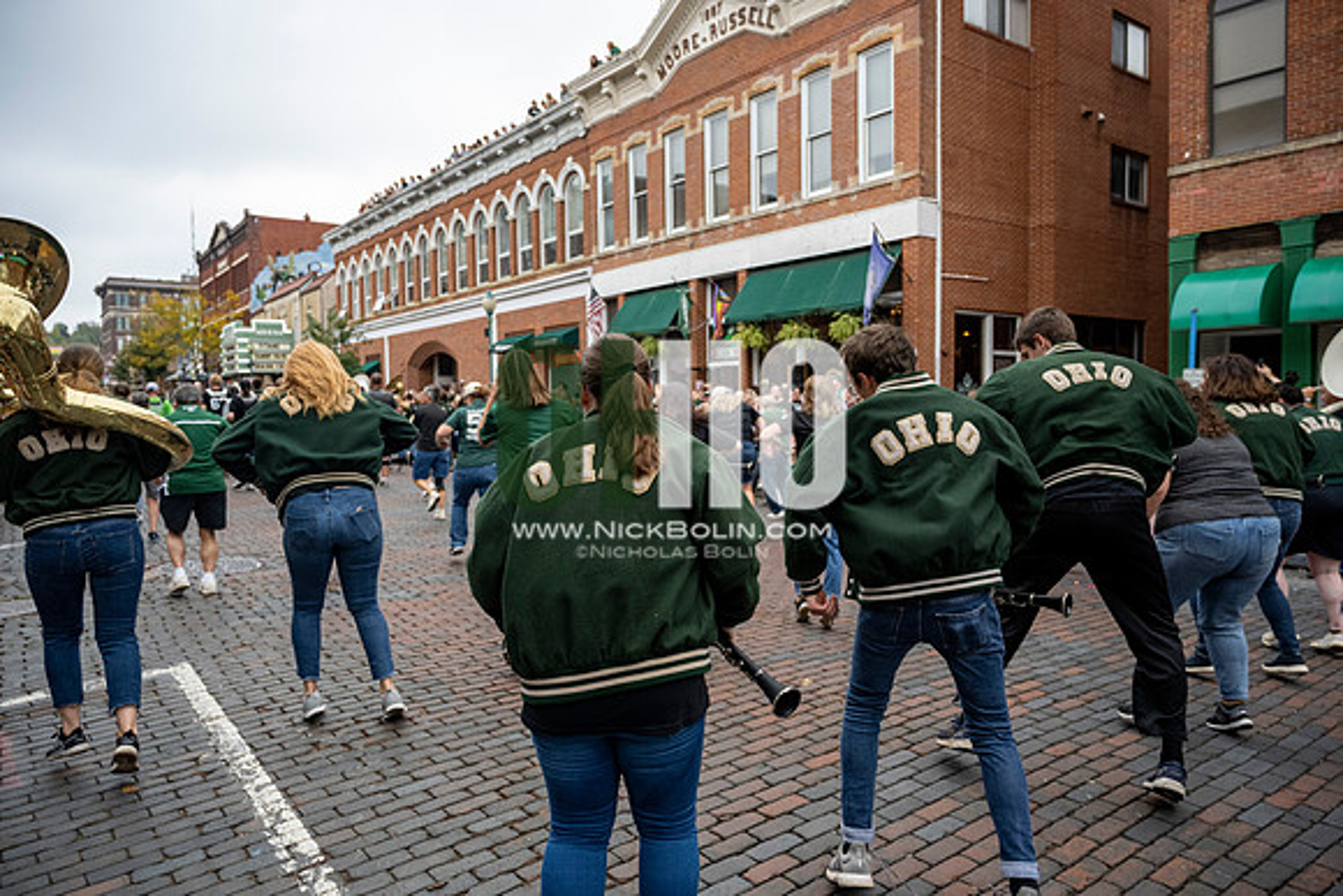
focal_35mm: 24
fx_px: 896
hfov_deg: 73.7
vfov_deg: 53.2
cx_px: 672
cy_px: 448
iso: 1000
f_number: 4
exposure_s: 1/1600
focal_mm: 24
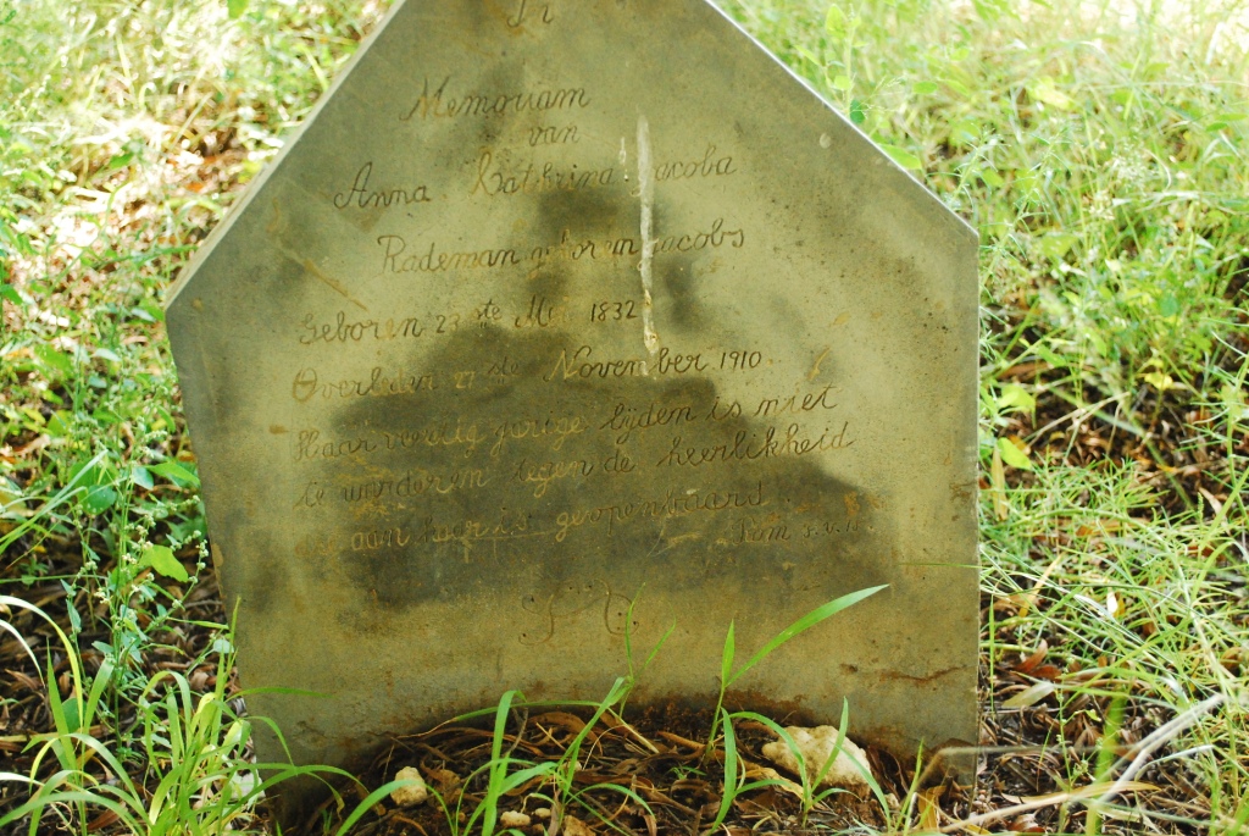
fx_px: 1667
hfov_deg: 41.1
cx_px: 624
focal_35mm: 48
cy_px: 418
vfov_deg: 28.1
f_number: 5
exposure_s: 1/200
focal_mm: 32
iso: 1600
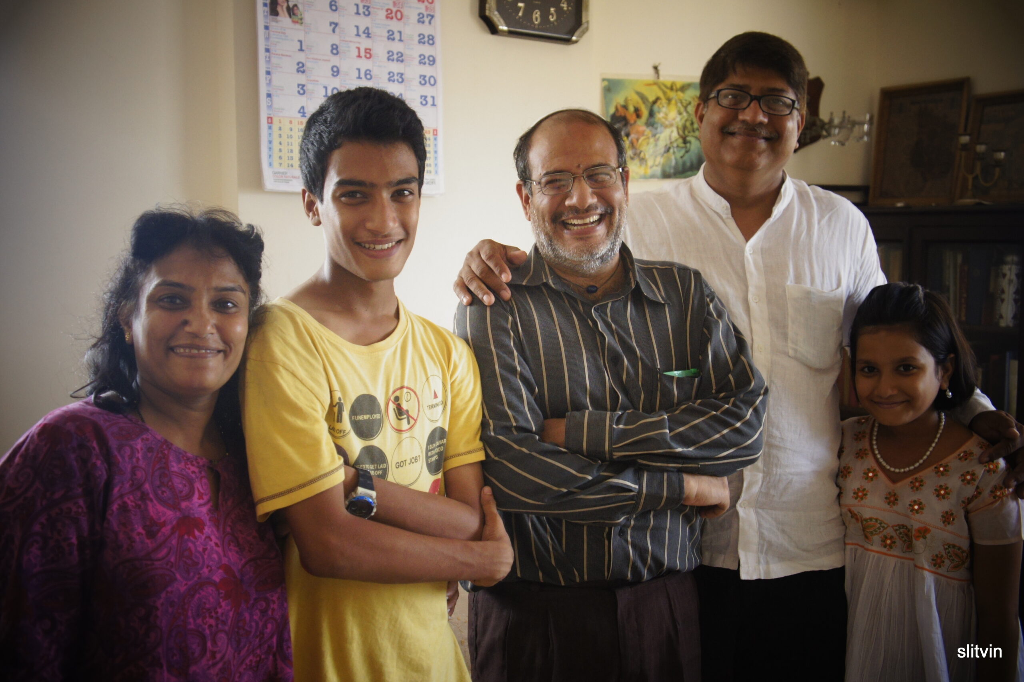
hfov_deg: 47.9
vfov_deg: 33.0
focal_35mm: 40
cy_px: 341
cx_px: 512
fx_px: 1151
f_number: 4
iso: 800
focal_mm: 27
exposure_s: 1/50
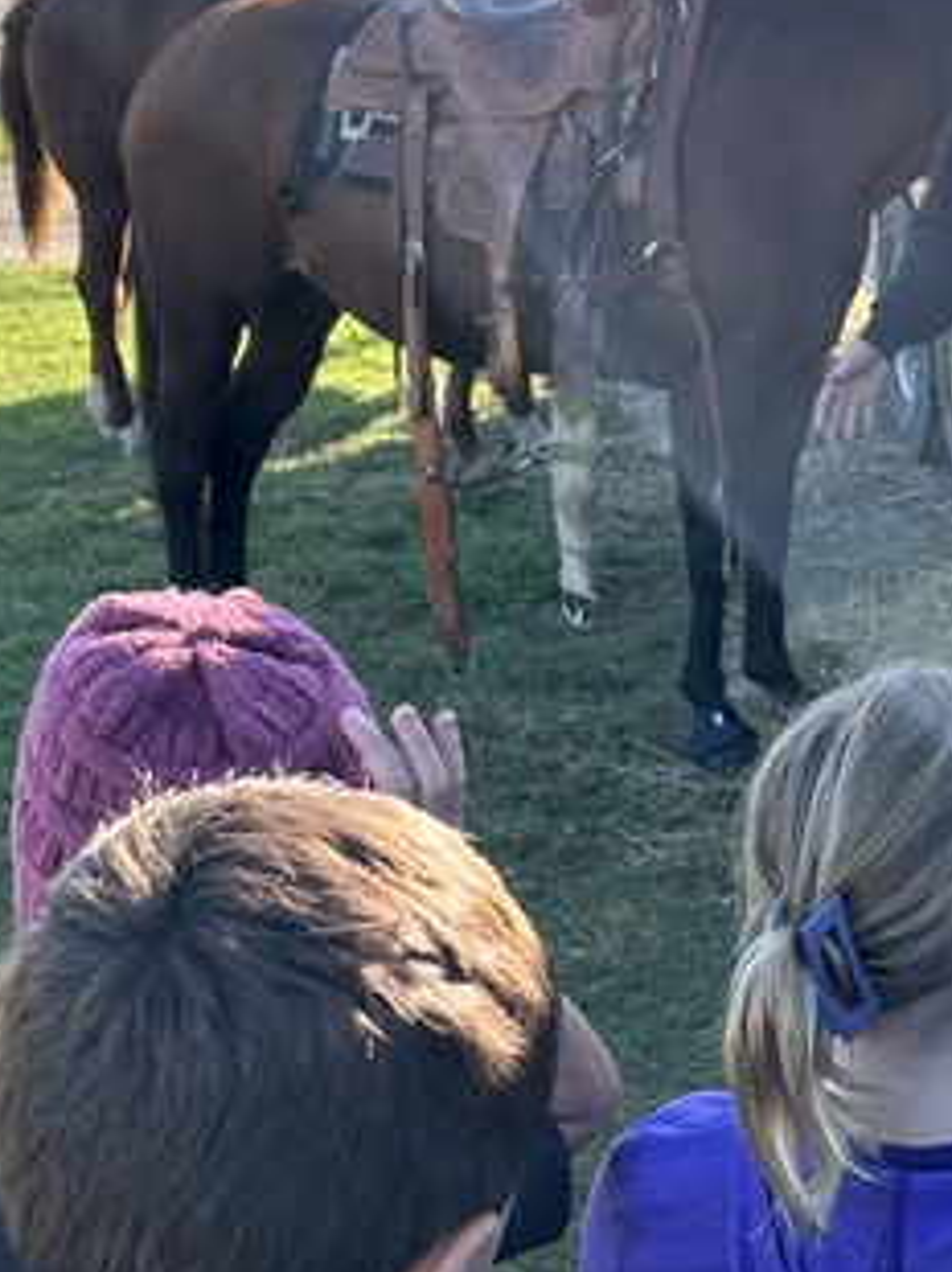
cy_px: 866
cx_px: 788
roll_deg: +0.7
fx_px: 3158
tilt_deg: -16.6
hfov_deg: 17.0
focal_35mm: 86
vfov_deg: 22.7
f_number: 1.5
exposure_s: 1/909
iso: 50
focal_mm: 5.7
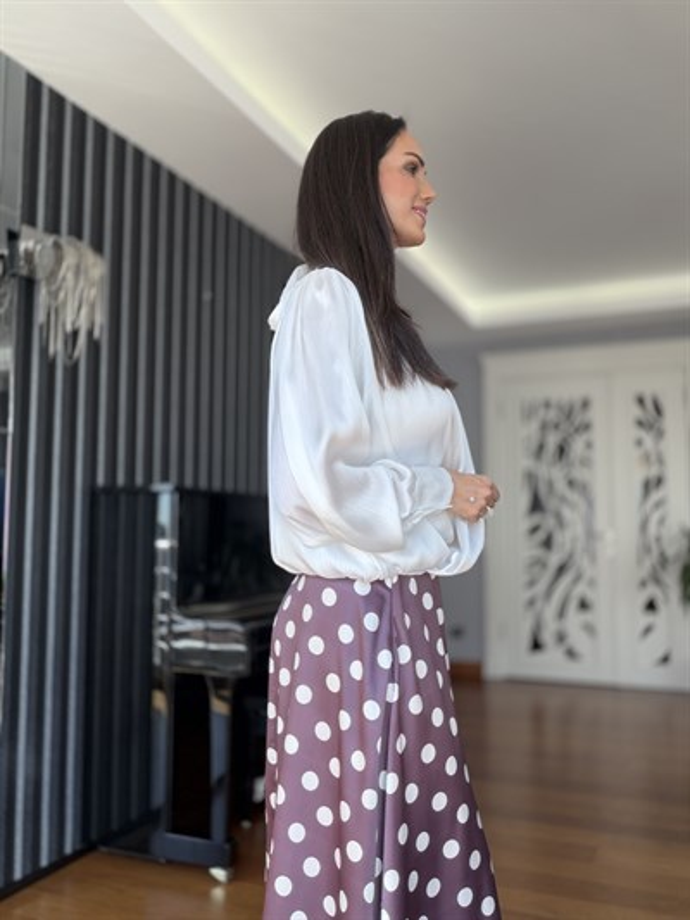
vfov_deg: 60.0
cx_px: 345
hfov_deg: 46.8
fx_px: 797
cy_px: 460
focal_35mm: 30
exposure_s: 1/121
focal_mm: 2.71
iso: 64
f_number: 1.9
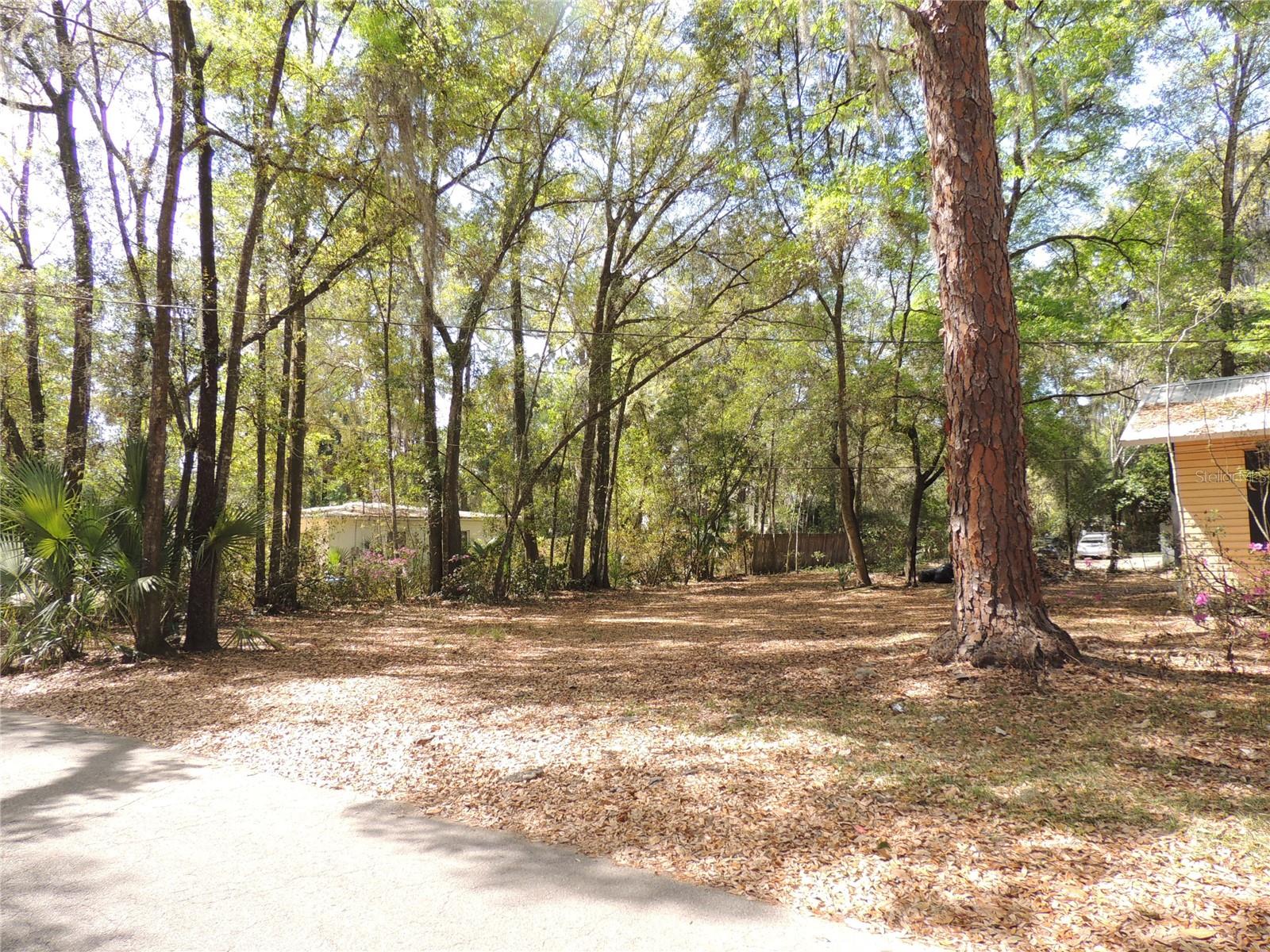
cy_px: 476
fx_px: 881
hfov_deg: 71.6
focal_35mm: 24
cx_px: 635
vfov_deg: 56.8
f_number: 3
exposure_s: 1/200
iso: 100
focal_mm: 4.3
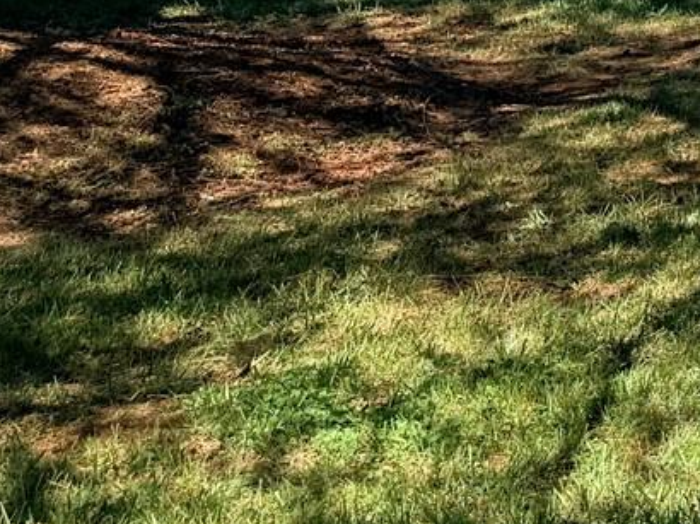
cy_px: -277
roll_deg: +0.8
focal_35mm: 120
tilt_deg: -4.2
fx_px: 2425
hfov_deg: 13.3
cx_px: 1552
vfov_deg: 11.8
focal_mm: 6.76
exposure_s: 1/1618
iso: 80
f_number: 1.78
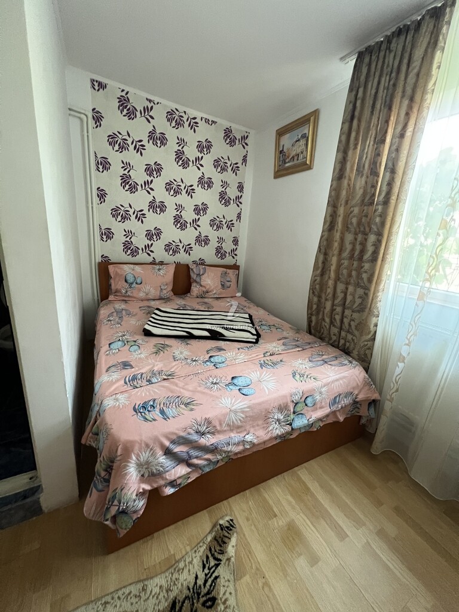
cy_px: 306
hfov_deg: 89.9
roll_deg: -4.8
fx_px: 230
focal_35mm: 13
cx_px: 230
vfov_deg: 106.2
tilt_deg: -15.9
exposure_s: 1/60
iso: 640
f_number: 1.8
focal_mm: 1.57
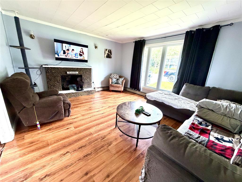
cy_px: 91
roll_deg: -2.8
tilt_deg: -13.9
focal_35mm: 14
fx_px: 98
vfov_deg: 85.7
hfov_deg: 102.1
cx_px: 121
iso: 320
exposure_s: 1/81
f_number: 2.2
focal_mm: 2.22
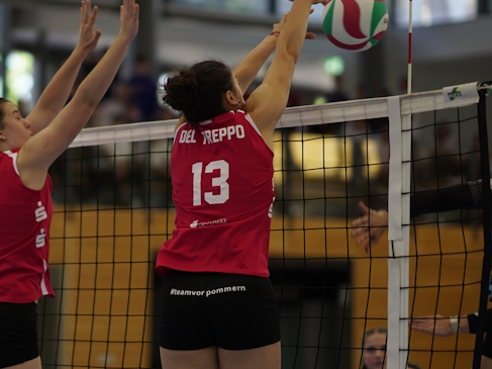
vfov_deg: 8.8
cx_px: 101
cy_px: 187
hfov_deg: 11.7
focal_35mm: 168
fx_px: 2387
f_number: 1.4
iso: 160
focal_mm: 85
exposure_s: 1/800
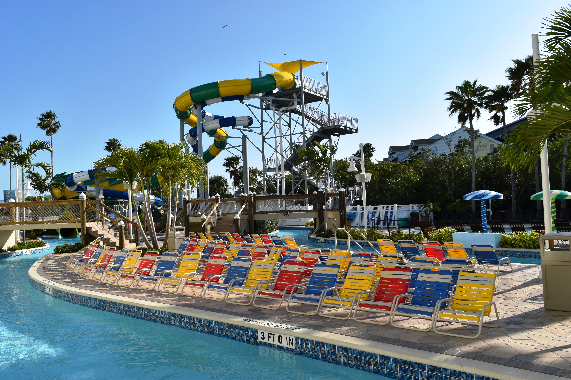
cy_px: 190
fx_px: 428
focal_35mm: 27
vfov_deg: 47.9
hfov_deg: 67.4
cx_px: 286
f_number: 10
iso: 200
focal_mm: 18
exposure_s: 1/400
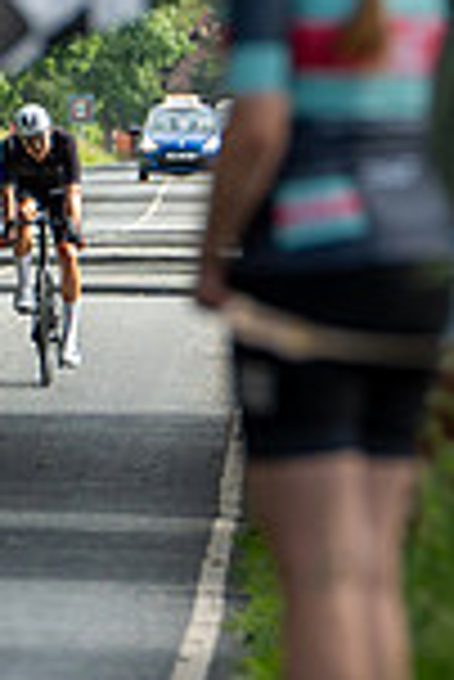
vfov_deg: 2.6
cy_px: 68
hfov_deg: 1.7
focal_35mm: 800
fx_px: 15098
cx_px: -308
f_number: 4
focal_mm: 155
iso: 250
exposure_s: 1/1000
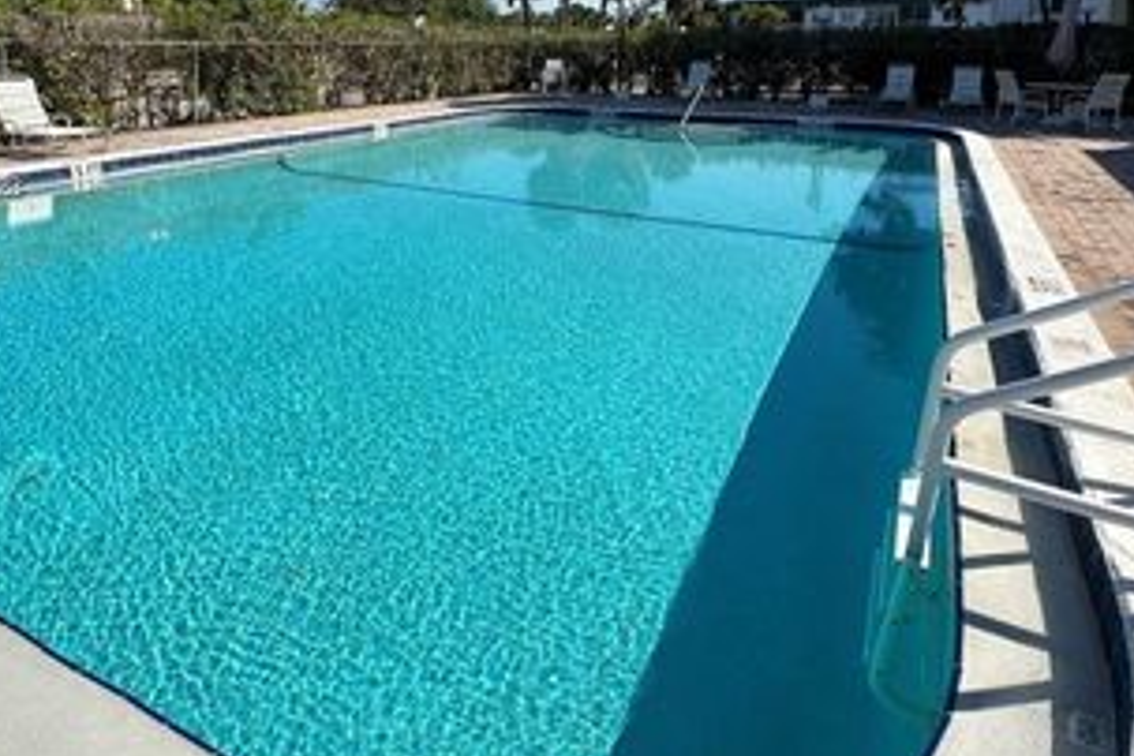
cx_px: 584
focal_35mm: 24
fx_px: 756
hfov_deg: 73.7
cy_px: 189
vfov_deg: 50.9
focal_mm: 2.22
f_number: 2.2
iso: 50
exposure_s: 1/2882
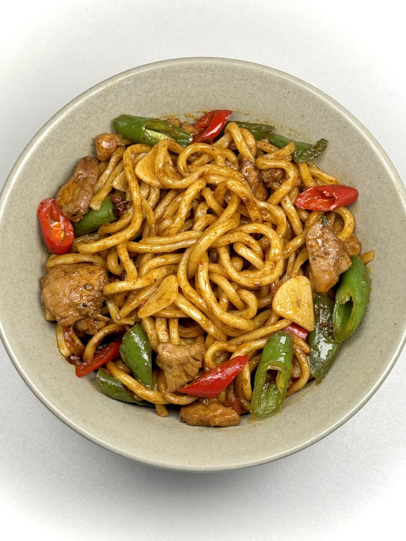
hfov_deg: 30.3
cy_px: 270
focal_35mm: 48
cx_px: 203
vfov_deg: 39.7
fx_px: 751
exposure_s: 1/100
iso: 50
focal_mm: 6.76
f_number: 1.78
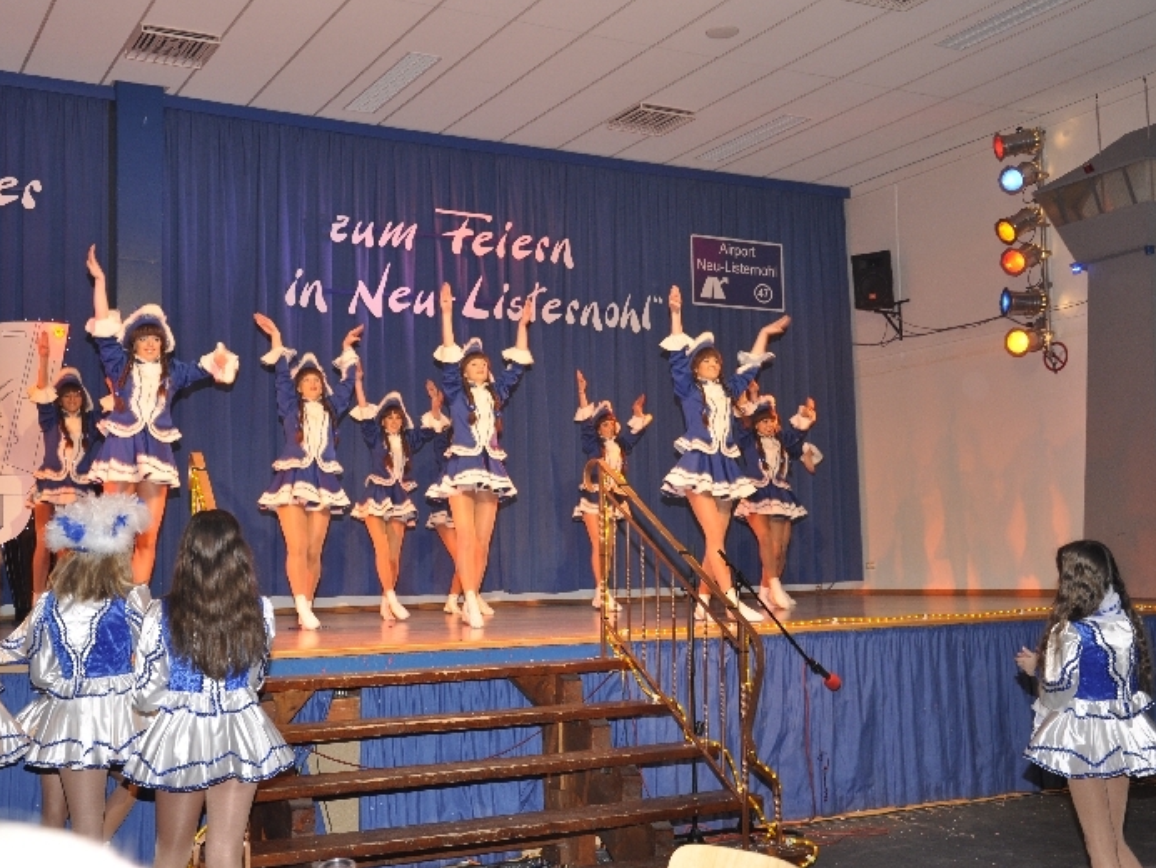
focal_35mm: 42
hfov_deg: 45.2
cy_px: 437
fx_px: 1388
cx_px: 525
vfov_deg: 34.7
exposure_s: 1/60
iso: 400
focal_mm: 25
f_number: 5
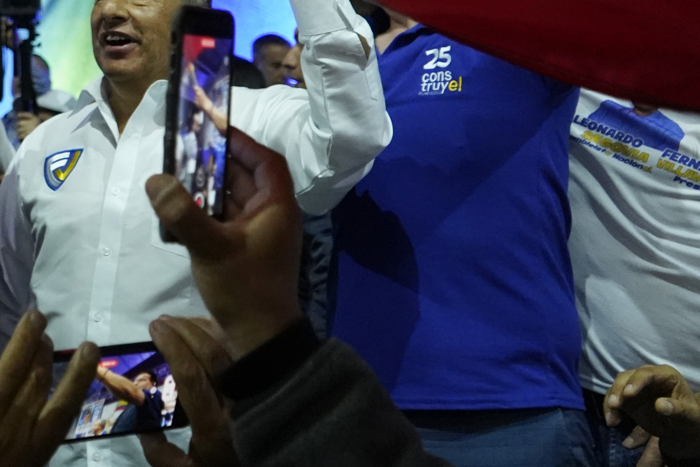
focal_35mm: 72
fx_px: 1400
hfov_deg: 25.6
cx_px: -104
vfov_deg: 18.4
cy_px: -14
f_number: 3.5
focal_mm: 28
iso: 8000
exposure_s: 1/250
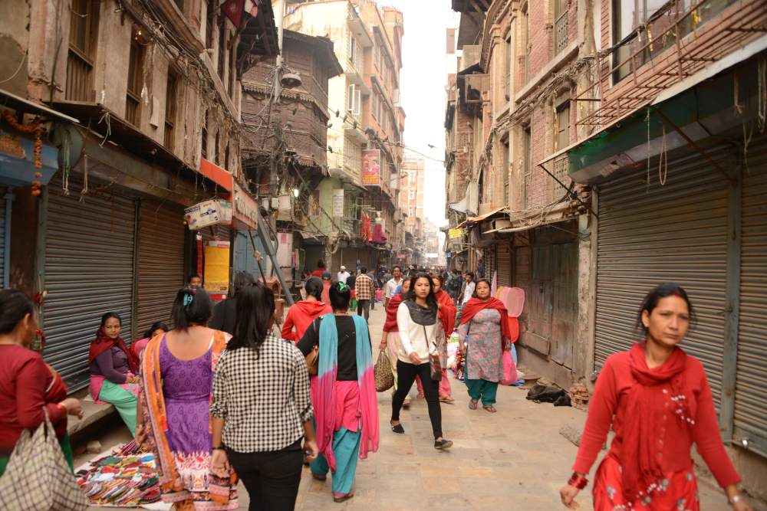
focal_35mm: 28
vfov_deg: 46.4
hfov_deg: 65.5
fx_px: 597
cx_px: 384
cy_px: 256
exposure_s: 1/125
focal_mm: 28
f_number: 3.5
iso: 400
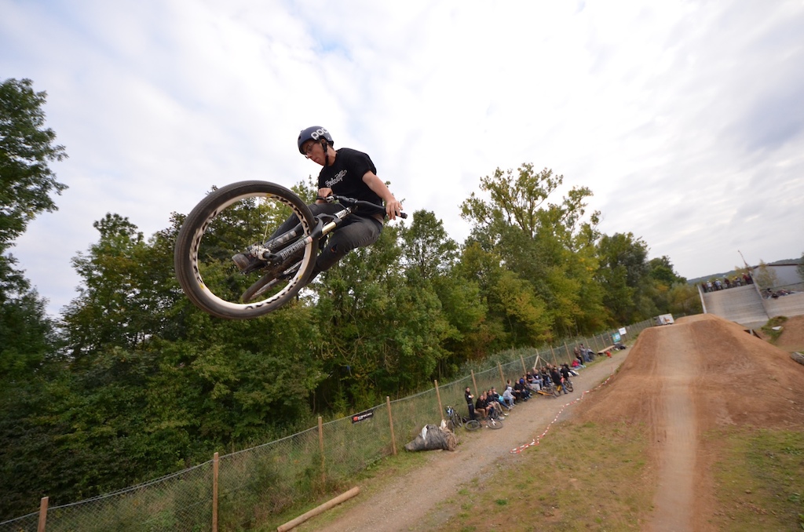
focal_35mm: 12
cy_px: 266
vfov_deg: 89.7
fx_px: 267
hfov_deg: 112.7
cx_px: 402
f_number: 6.3
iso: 1000
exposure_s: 1/640
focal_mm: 8
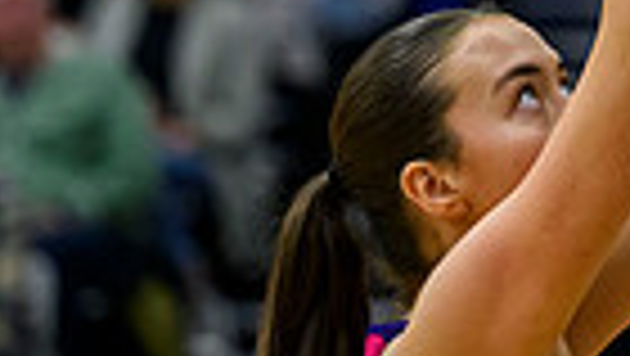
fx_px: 12689
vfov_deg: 1.6
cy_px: -388
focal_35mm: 759
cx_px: 1005
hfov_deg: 2.8
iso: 4000
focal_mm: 150
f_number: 3.2
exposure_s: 1/1000
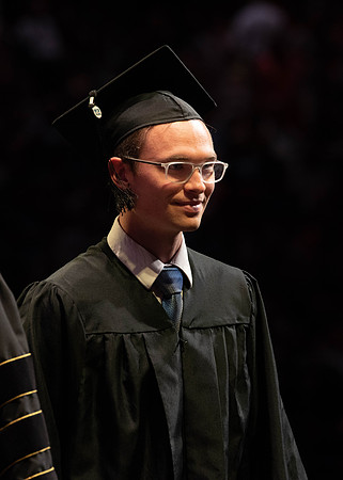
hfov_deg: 5.3
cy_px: 240
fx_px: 3703
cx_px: 244
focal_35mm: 271
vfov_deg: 7.4
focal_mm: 185
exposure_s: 1/320
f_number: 4.5
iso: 1600
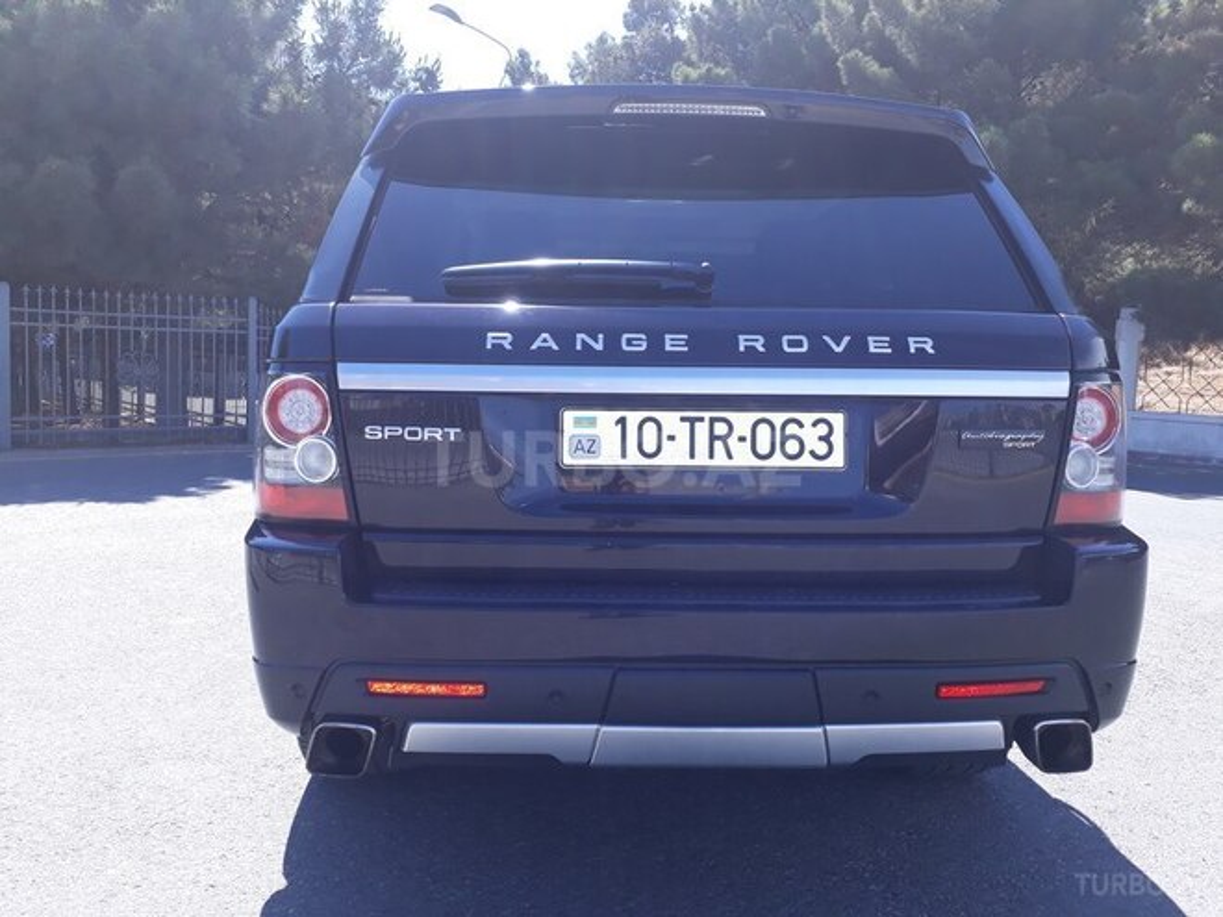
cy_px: 458
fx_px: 954
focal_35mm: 27
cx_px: 612
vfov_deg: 51.4
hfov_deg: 65.3
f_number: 1.9
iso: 40
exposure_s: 1/481
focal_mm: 3.6
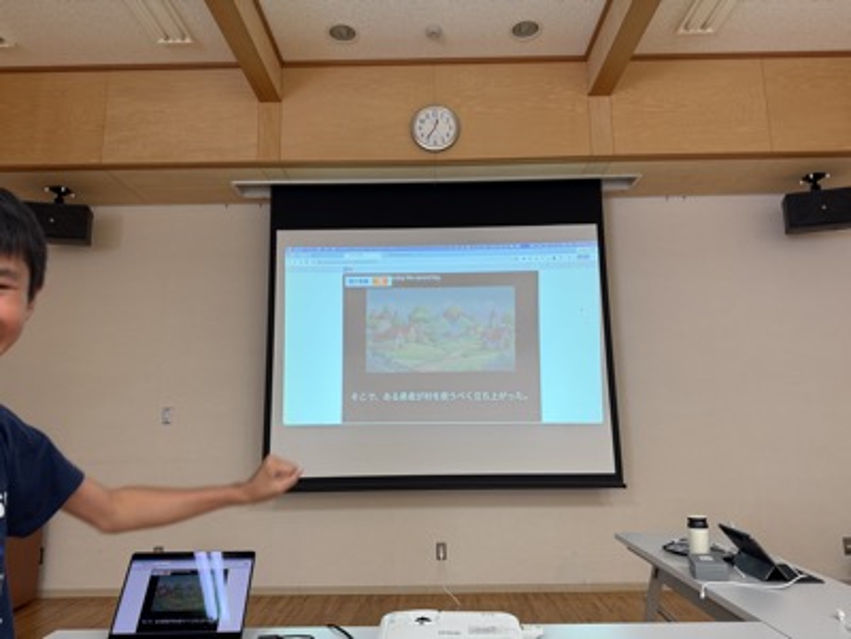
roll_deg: -0.1
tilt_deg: +11.8
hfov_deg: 71.6
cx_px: 426
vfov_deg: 56.8
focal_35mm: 24
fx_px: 590
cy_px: 320
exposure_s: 1/120
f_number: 1.78
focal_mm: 6.76
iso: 160
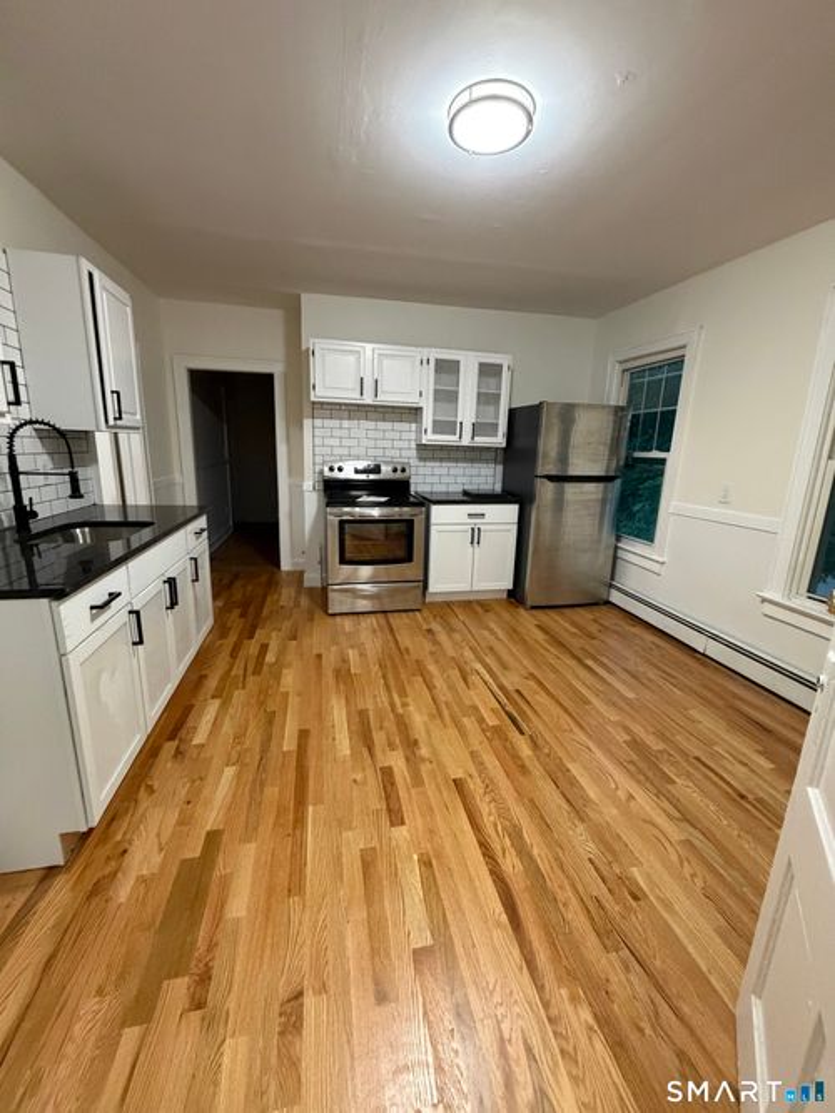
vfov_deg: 102.1
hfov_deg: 85.7
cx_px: 418
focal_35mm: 14
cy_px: 556
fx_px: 450
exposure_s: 1/60
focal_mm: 2.22
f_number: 2.2
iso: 640
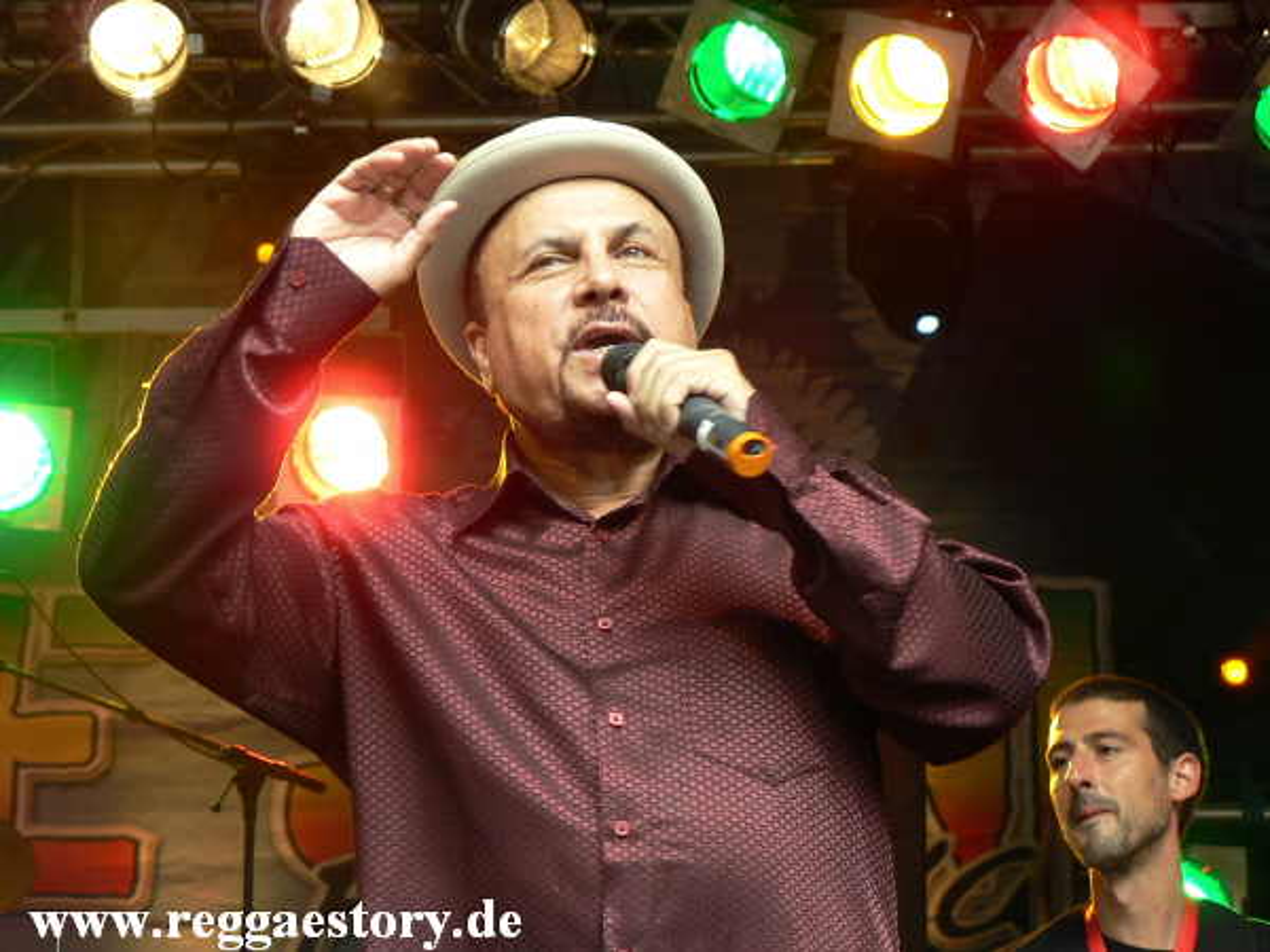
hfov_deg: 17.0
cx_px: 635
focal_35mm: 116
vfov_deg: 12.8
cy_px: 476
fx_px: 4256
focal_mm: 19.9
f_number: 3.2
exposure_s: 1/50
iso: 64
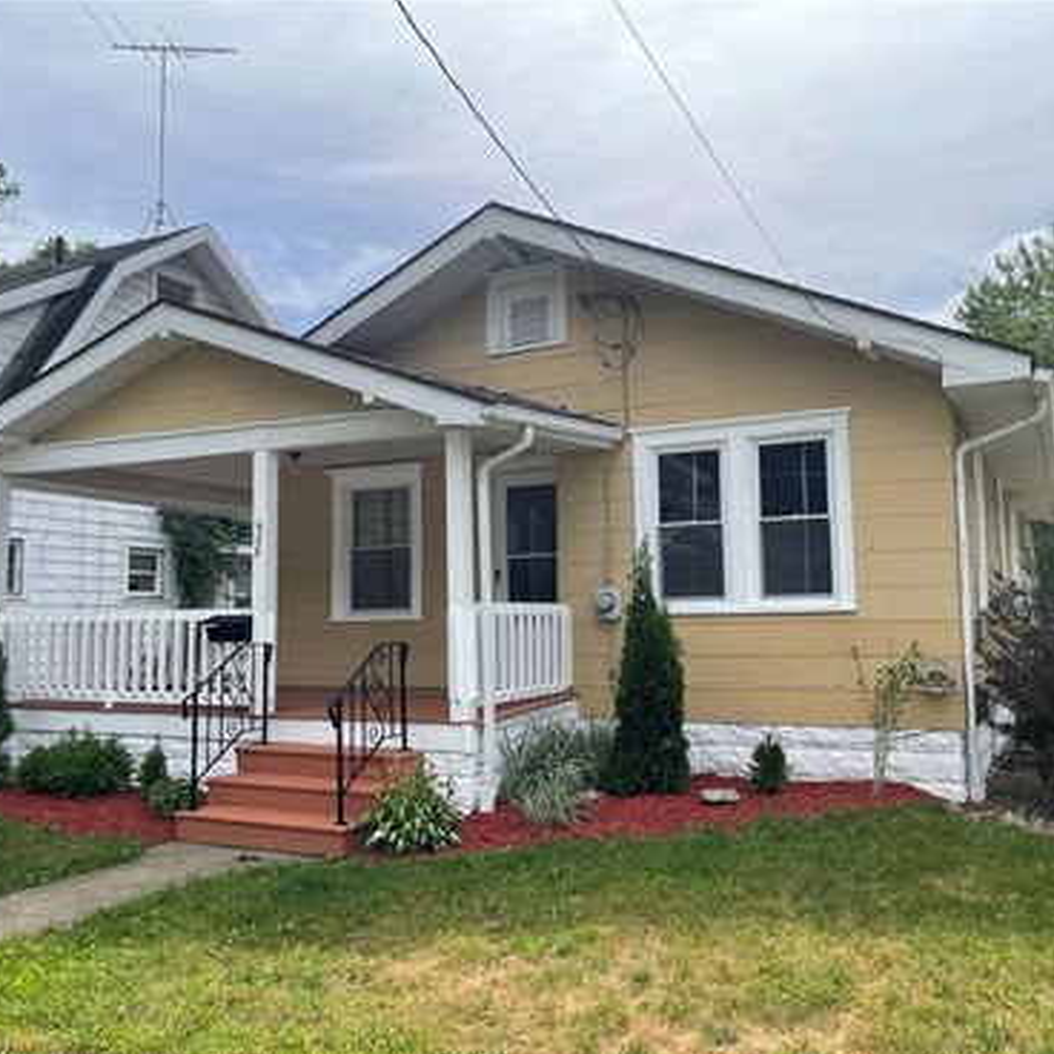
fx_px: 1033
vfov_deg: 54.0
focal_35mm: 30
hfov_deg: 53.9
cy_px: 534
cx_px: 581
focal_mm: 5.1
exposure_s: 1/2597
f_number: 1.6
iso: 32
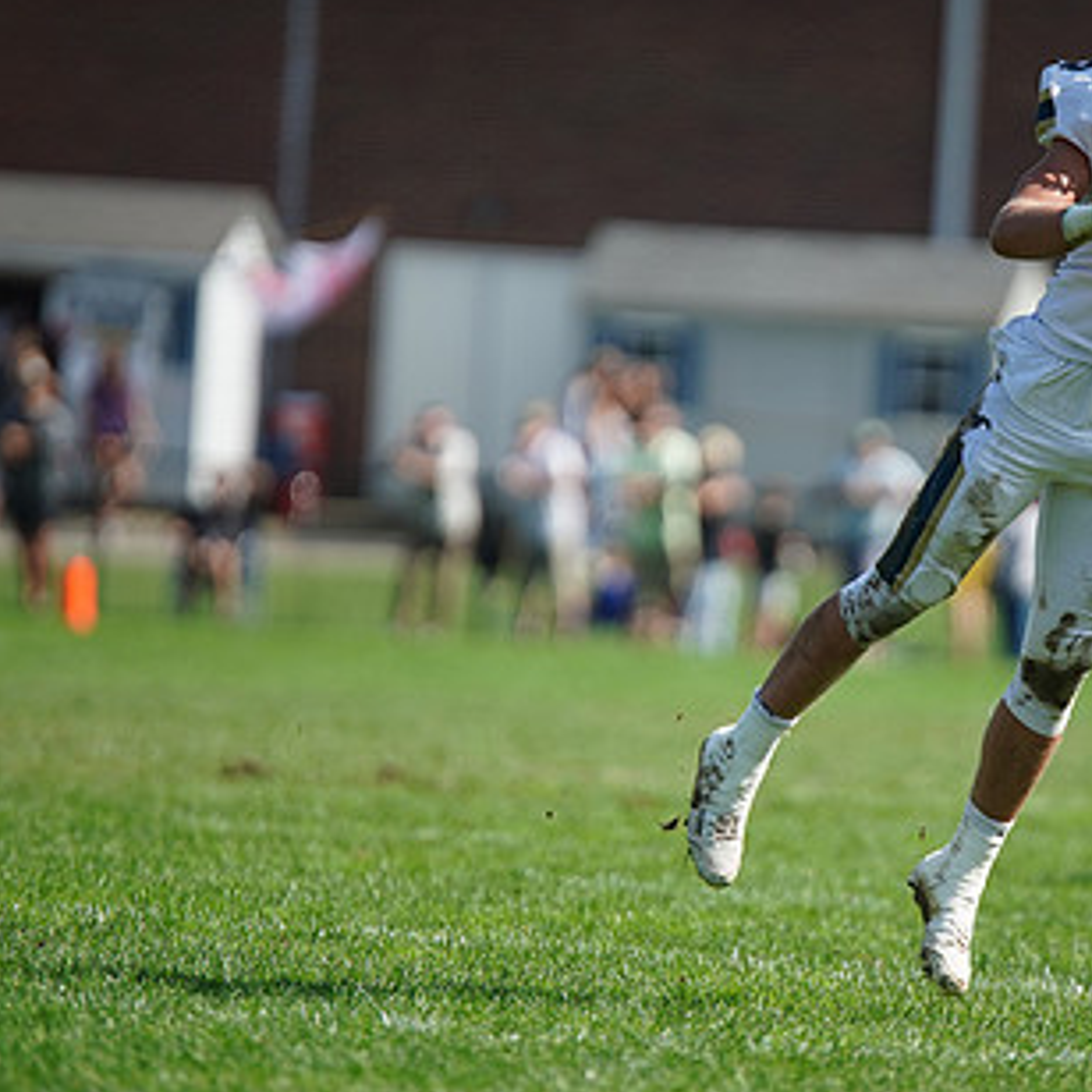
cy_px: 505
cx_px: 762
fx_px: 17167
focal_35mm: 481
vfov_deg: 3.6
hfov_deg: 3.6
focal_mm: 300
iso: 400
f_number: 2.8
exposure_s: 1/4000
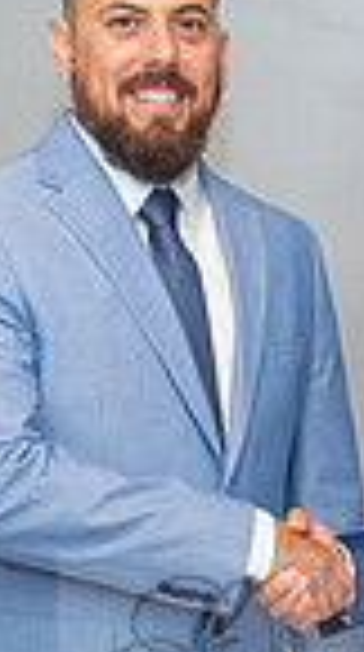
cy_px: 656
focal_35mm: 137
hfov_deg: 8.7
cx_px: 424
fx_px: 2363
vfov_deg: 15.4
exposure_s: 1/125
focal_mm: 28
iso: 640
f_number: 3.2
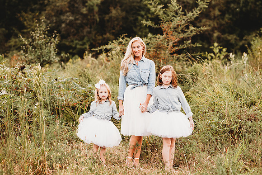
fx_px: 619
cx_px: 131
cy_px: 88
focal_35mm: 85
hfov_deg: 23.9
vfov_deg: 16.1
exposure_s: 1/125
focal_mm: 85
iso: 125
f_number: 2.2
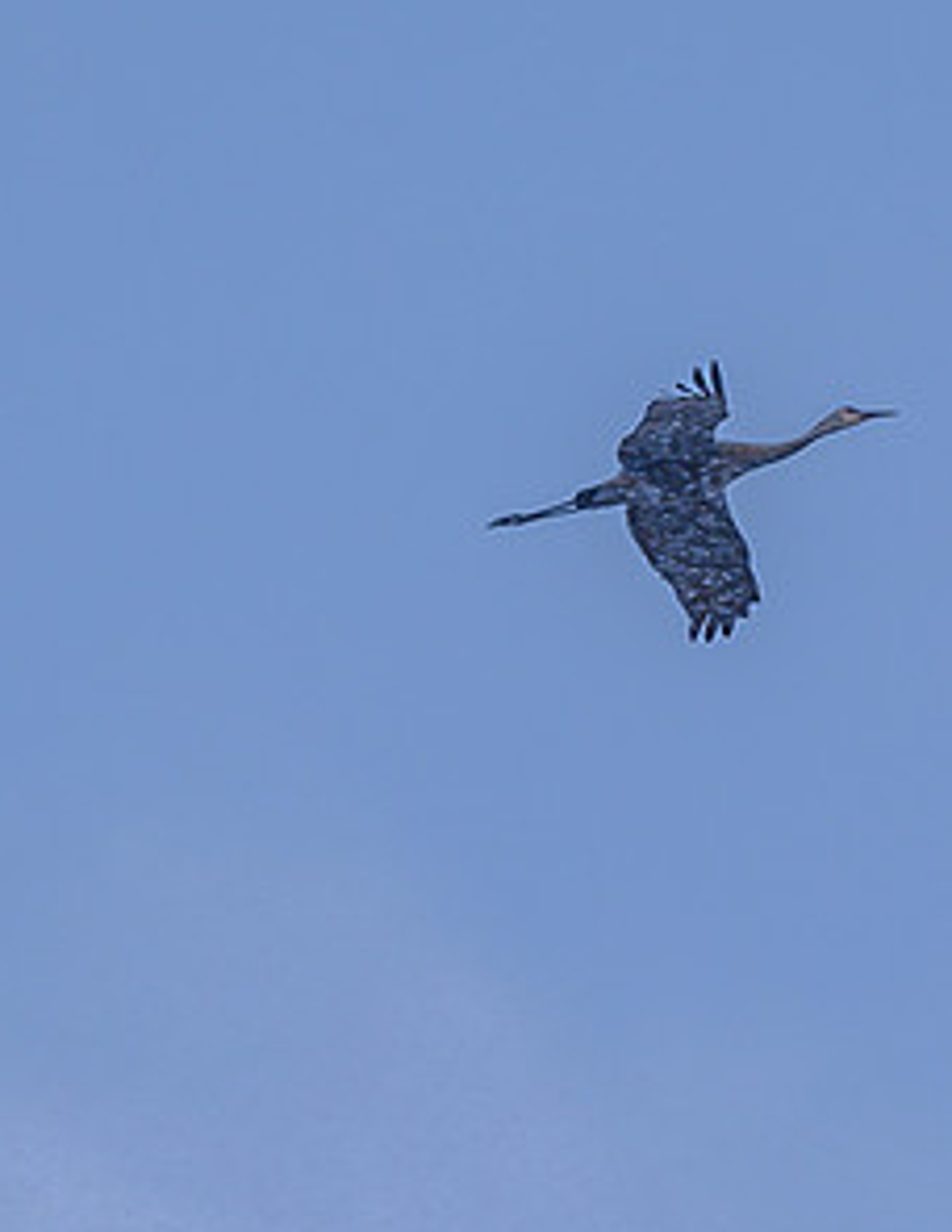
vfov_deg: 1.4
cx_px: 778
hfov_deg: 1.1
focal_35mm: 1414
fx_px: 50873
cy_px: 943
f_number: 6.3
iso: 280
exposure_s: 1/400
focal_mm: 420
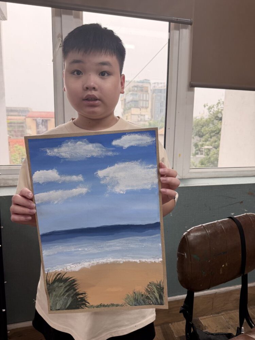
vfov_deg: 71.6
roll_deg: +0.2
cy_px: 170
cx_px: 128
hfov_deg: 56.8
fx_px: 236
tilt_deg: -9.1
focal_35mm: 24
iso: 80
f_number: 1.78
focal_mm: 6.76
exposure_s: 1/197
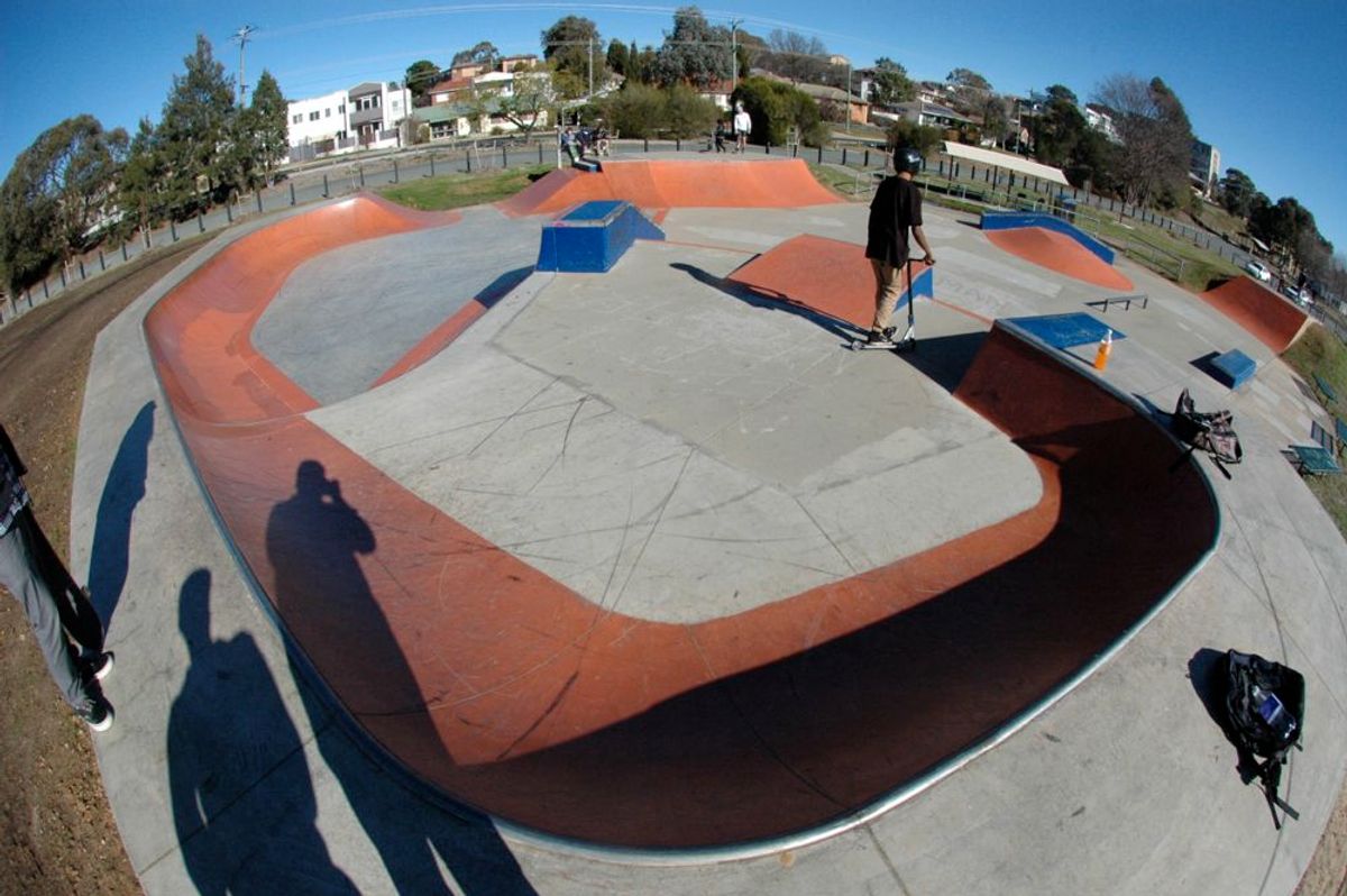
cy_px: 448
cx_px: 674
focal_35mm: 16
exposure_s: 1/800
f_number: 14
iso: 800
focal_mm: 10.5
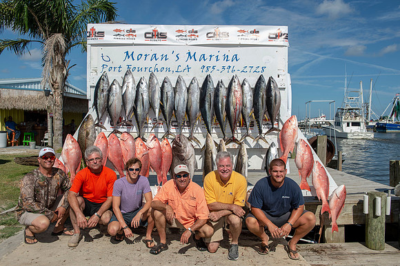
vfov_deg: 42.3
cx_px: 200
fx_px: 344
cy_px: 133
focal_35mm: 31
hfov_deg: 60.3
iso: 50
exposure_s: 1/200
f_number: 9
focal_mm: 31
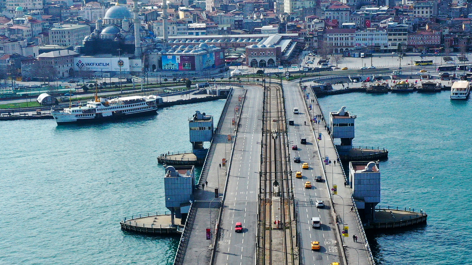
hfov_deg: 26.5
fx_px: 1001
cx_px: 249
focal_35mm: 80
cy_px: 227
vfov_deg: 15.0
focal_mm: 10.26
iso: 200
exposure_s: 1/800
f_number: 5.6
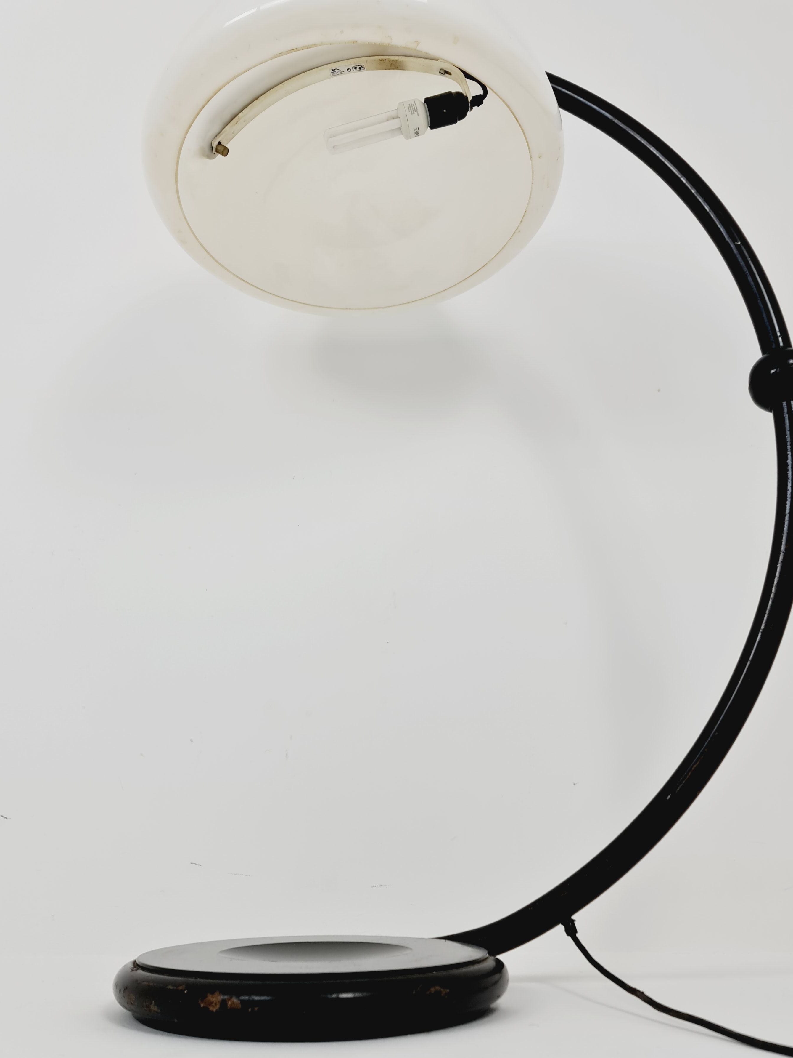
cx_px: 410
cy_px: 536
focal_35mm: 28
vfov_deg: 63.4
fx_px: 855
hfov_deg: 49.7
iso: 50
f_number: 1.8
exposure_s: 1/100
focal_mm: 7
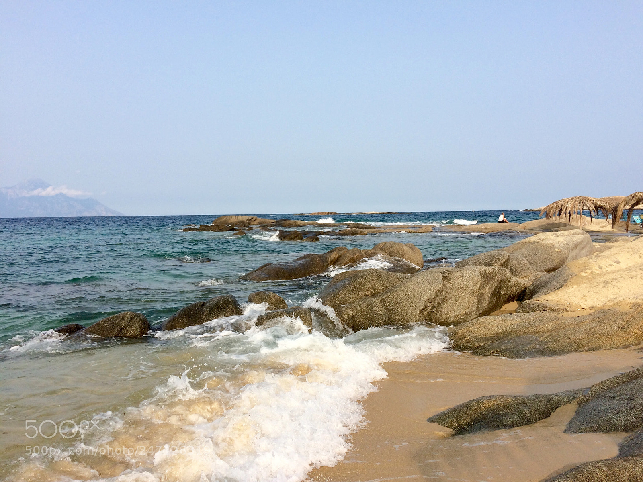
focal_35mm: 29
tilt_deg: -3.9
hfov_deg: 61.7
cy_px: 241
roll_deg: +2.4
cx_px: 322
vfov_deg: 48.2
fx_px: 539
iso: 32
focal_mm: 4.15
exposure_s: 1/1786
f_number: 2.2
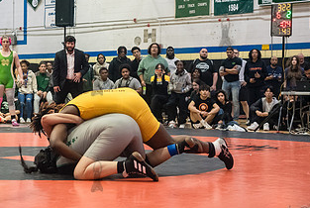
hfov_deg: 27.3
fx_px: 638
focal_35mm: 74
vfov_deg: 18.5
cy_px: 105
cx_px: 138
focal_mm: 35
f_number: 3.5
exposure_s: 1/400
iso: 6400
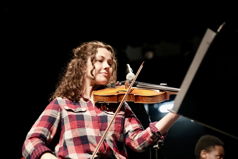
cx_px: 119
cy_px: 80
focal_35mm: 70
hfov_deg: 28.8
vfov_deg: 19.5
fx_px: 463
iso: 1250
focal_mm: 70
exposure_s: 1/80
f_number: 2.8
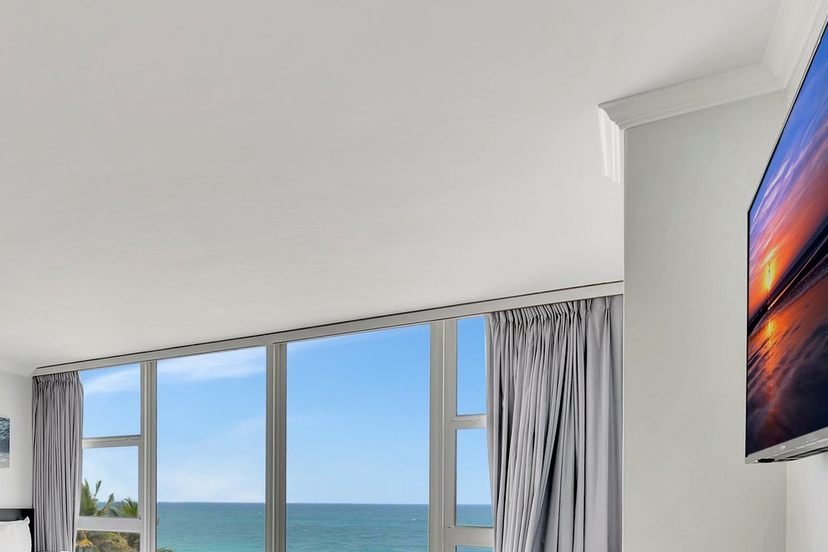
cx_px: 39
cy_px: 508
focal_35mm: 30
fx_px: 695
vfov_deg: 39.8
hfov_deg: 51.8
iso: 400
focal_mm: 14.6
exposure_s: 1/40
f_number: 9
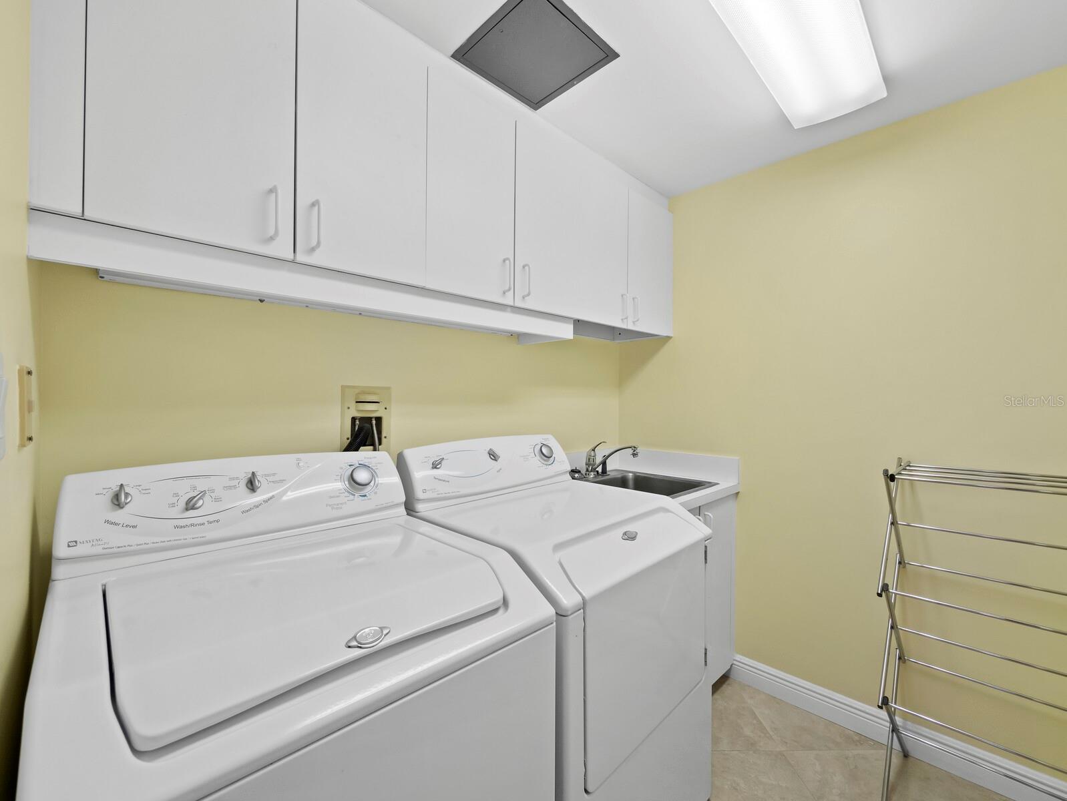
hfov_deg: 102.0
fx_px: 432
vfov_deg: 85.7
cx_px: 534
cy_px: 400
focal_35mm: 14
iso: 400
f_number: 7.1
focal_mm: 7
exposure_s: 1/15
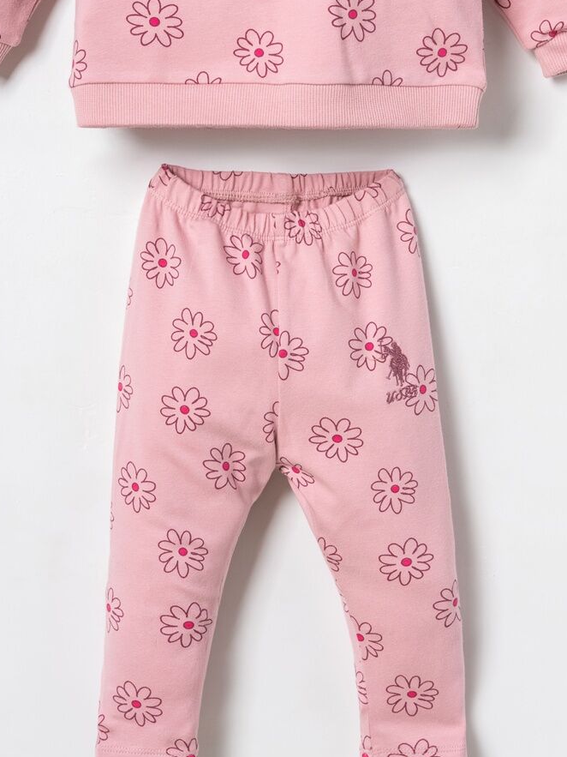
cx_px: 274
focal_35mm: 98
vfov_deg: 19.9
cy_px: 174
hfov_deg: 15.1
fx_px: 2141
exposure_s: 1/125
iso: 400
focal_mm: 50
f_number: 9
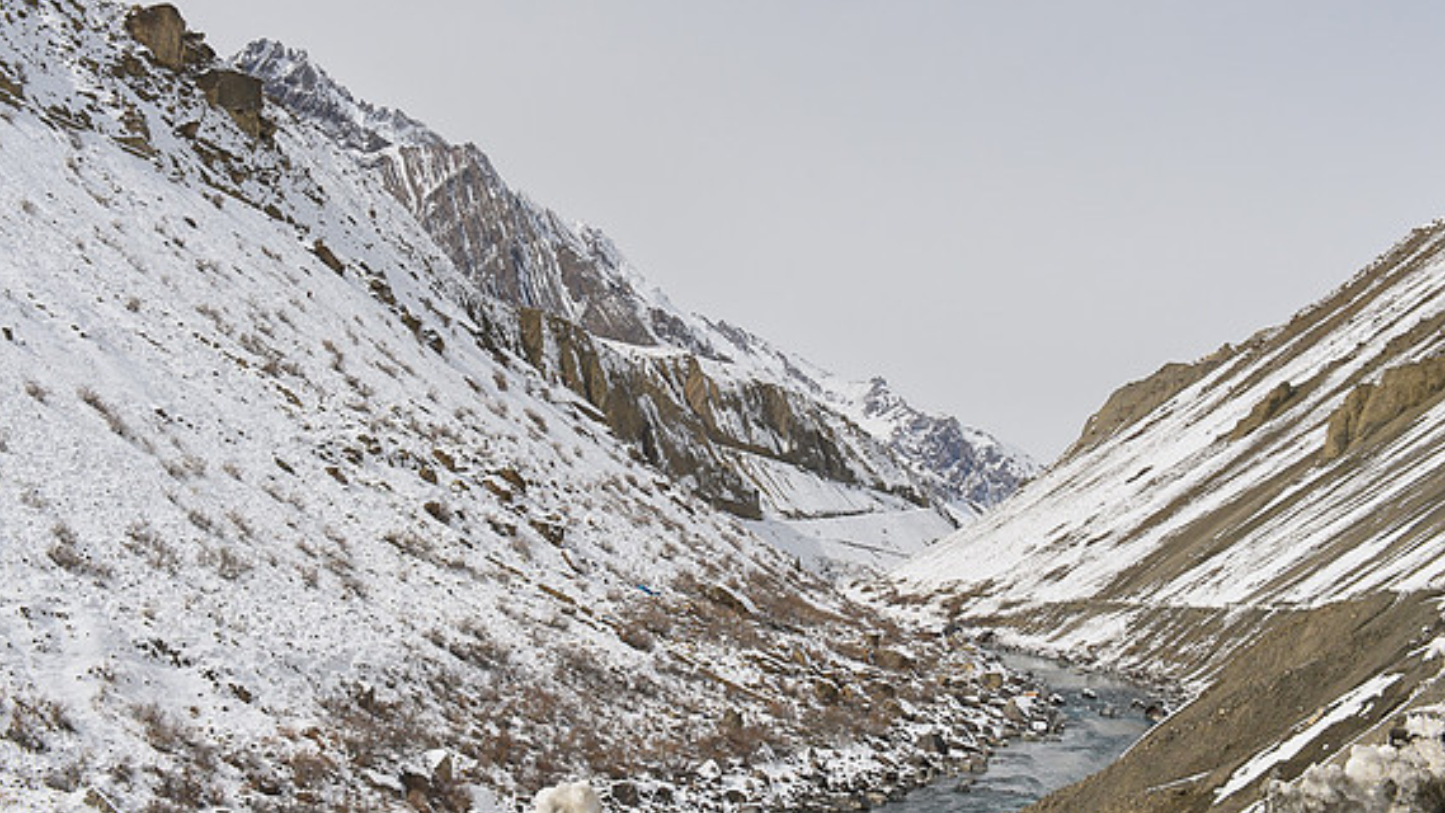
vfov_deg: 24.9
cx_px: 724
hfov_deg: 42.9
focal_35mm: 48
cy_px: 332
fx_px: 1839
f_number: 14
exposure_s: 1/1250
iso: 400
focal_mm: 45
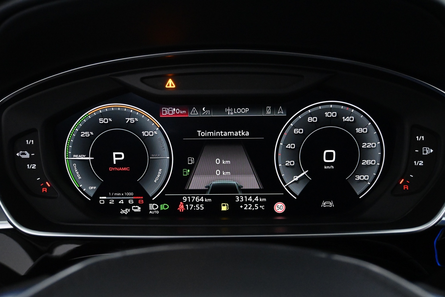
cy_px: 148
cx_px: 222
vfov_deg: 40.0
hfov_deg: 57.2
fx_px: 408
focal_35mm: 33
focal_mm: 22
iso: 5000
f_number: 4
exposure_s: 1/40
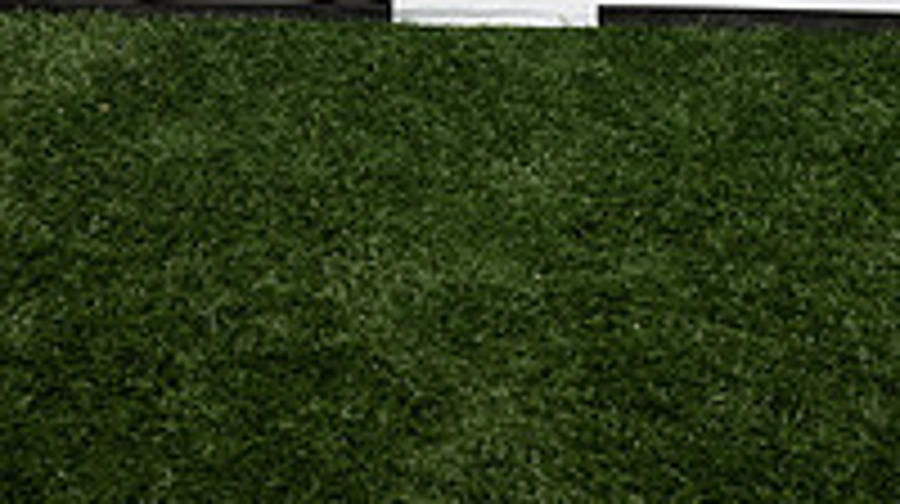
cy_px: -495
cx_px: 612
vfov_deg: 8.4
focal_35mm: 137
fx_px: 3266
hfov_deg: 15.7
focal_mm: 58
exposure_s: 1/400
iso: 250
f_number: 7.1
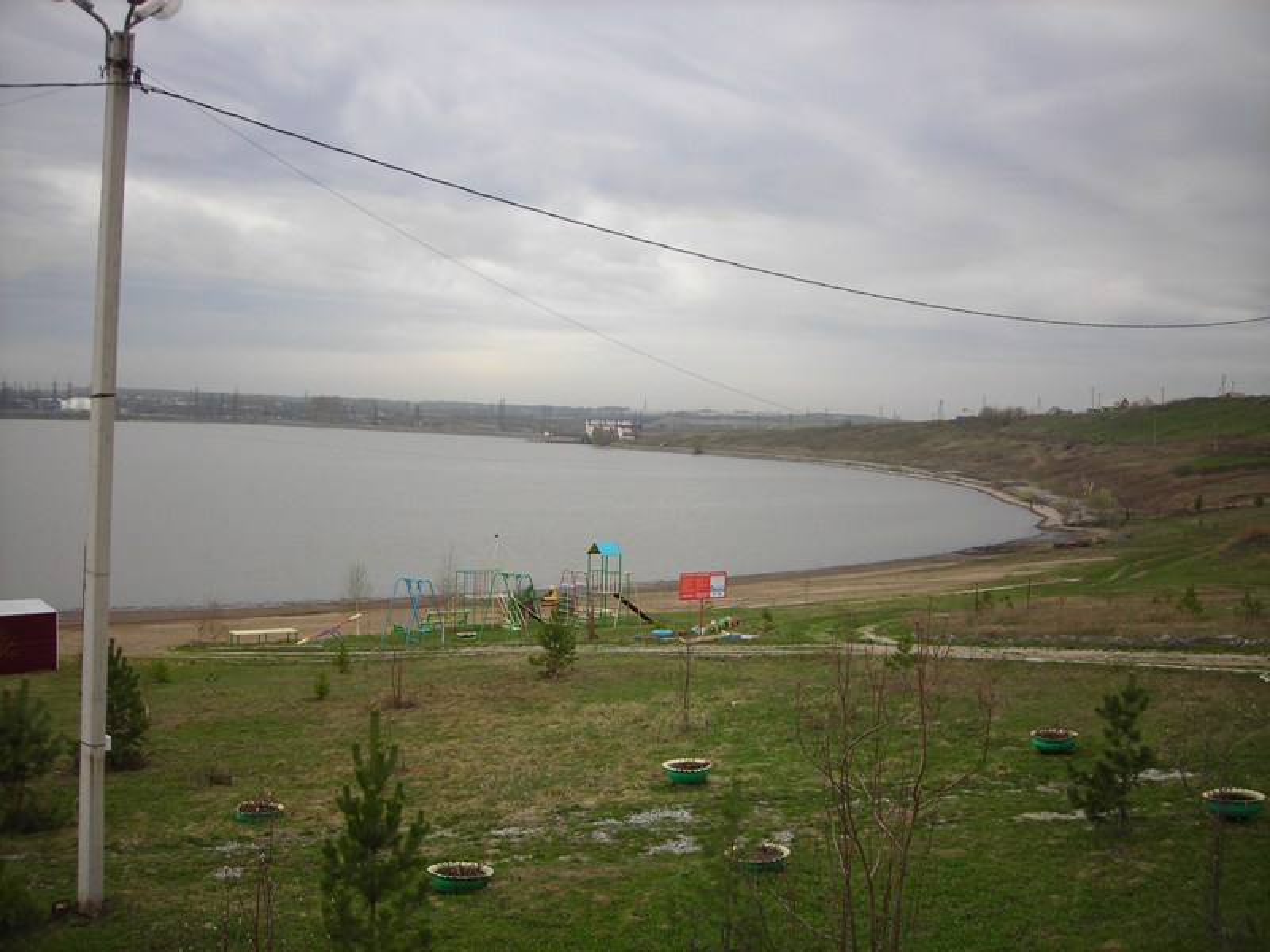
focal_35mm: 38
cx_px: 635
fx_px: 1394
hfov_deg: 49.0
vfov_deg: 37.7
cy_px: 476
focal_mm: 6.3
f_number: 3.2
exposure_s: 1/124
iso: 50
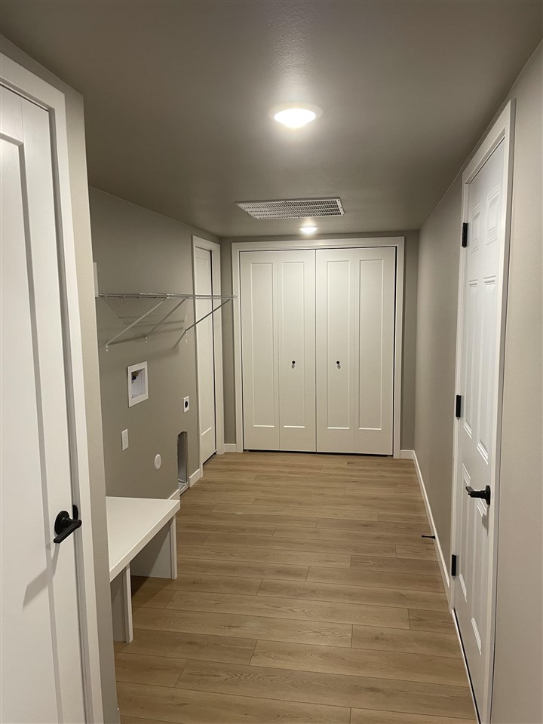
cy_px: 362
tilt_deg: -7.3
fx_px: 544
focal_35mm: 26
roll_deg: +1.0
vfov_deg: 67.3
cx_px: 272
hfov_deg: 53.1
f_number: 1.6
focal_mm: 4.2
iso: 100
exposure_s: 1/60
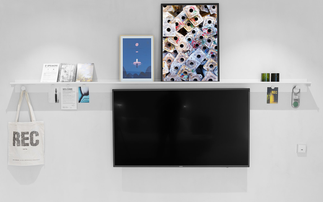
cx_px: 161
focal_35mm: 35
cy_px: 103
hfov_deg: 55.3
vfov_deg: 36.3
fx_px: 308
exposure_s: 1/40
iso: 500
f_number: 4
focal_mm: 34
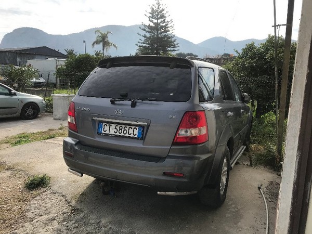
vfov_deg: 49.7
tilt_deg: -7.2
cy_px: 117
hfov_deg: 63.4
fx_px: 252
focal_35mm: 28
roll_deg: -1.5
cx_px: 156
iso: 20
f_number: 1.8
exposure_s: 1/2128
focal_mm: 3.99
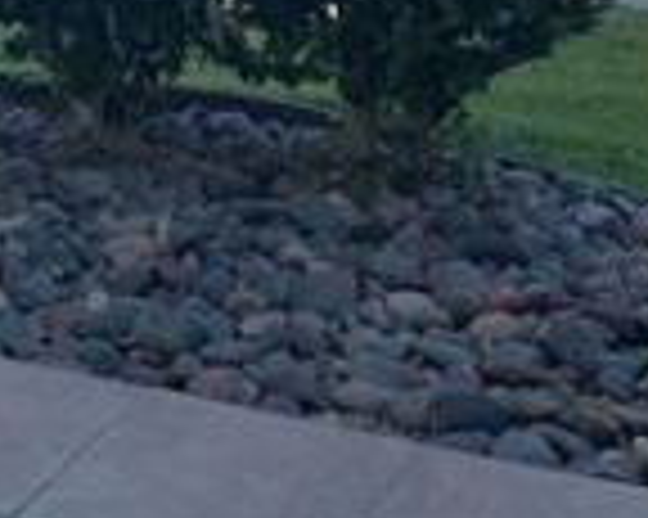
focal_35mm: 103
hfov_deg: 18.2
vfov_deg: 14.4
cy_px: -126
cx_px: 9
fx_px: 1974
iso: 25
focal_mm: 4.25
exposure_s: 1/4274
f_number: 1.8
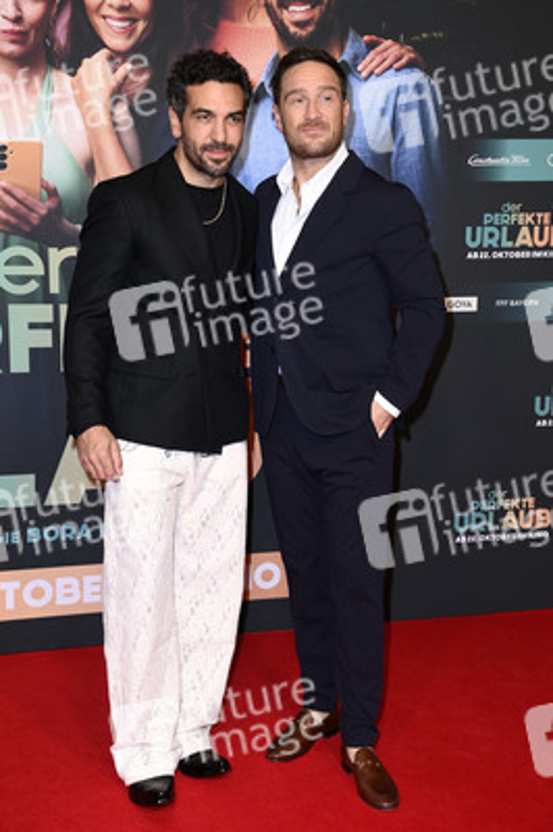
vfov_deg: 36.3
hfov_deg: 24.6
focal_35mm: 55
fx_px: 1269
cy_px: 416
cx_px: 276
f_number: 5.6
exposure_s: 1/250
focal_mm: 55
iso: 1250
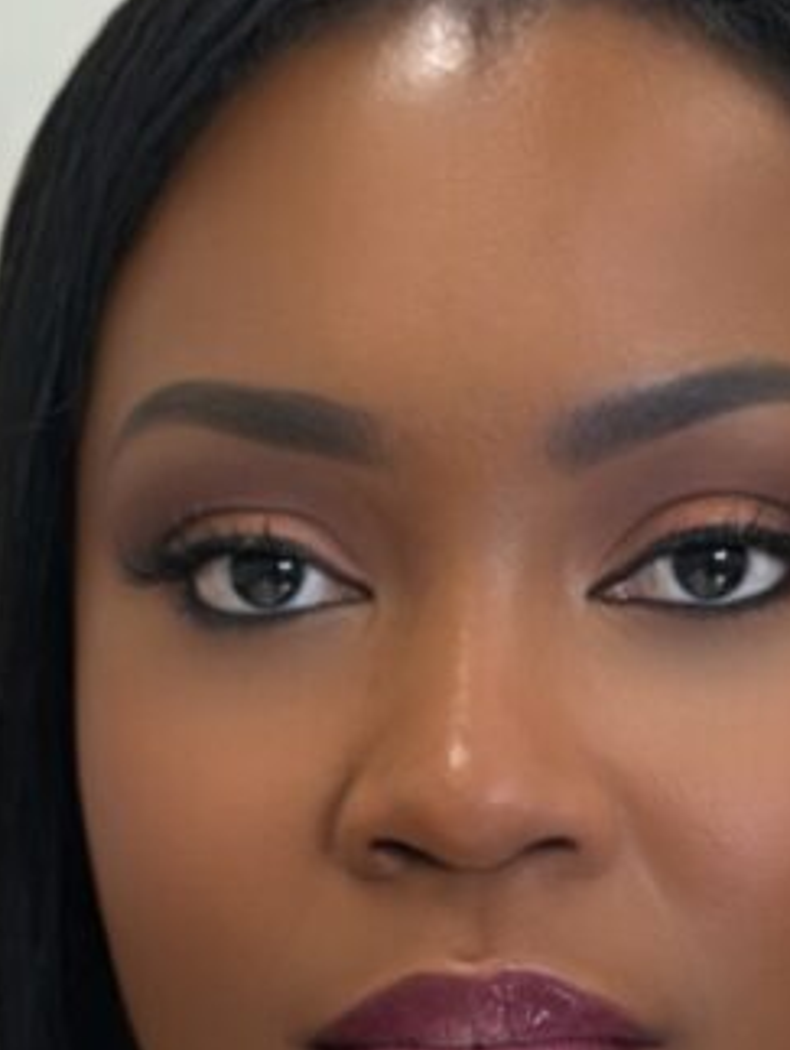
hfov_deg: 9.8
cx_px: 445
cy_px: 1271
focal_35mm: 152
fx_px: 4616
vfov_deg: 12.7
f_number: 1.78
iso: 100
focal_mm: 6.76
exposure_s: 1/84
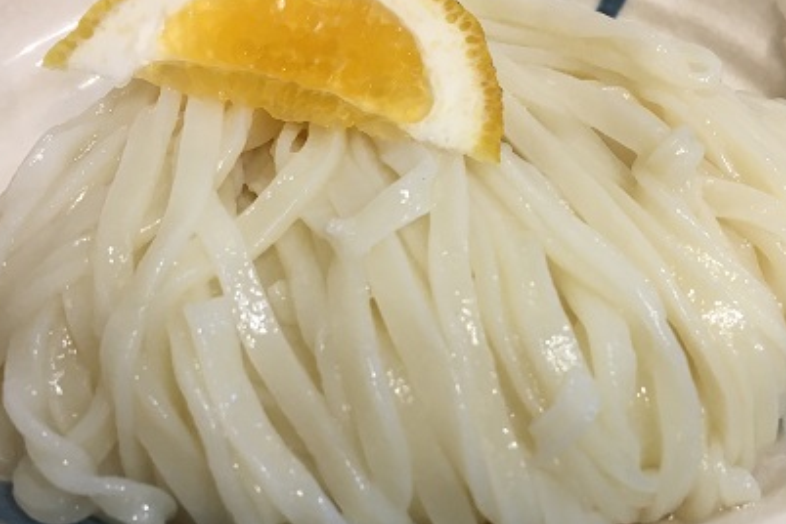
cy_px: 280
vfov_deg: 29.9
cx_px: 461
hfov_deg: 43.4
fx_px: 982
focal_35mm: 45
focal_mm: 4.15
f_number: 2.2
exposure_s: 1/30
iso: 64
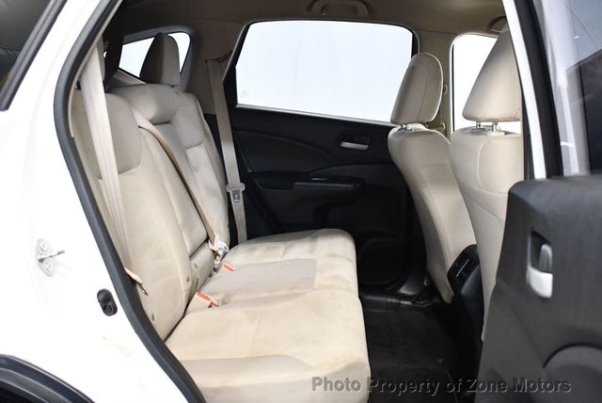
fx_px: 603
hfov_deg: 53.1
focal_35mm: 36
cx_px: 301
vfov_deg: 36.9
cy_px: 202
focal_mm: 18
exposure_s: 1/80
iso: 3200
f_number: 3.5
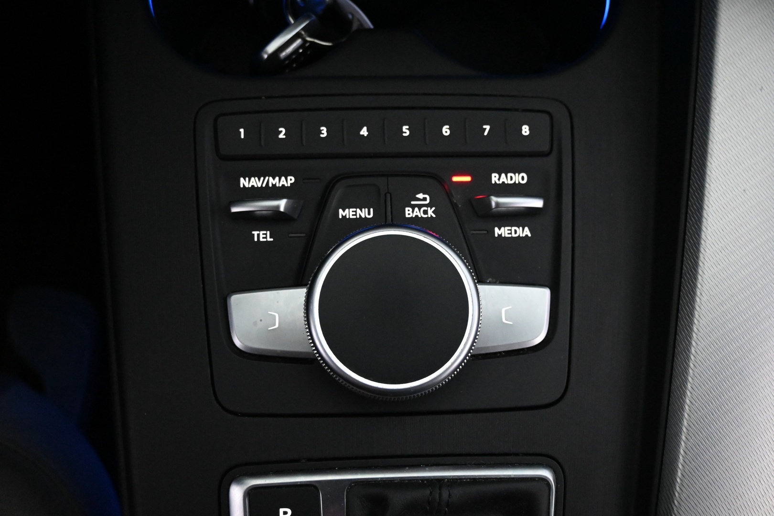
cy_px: 258
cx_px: 387
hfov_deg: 56.1
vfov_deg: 39.1
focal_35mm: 34
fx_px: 726
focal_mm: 22.5
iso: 6400
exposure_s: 1/60
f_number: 4
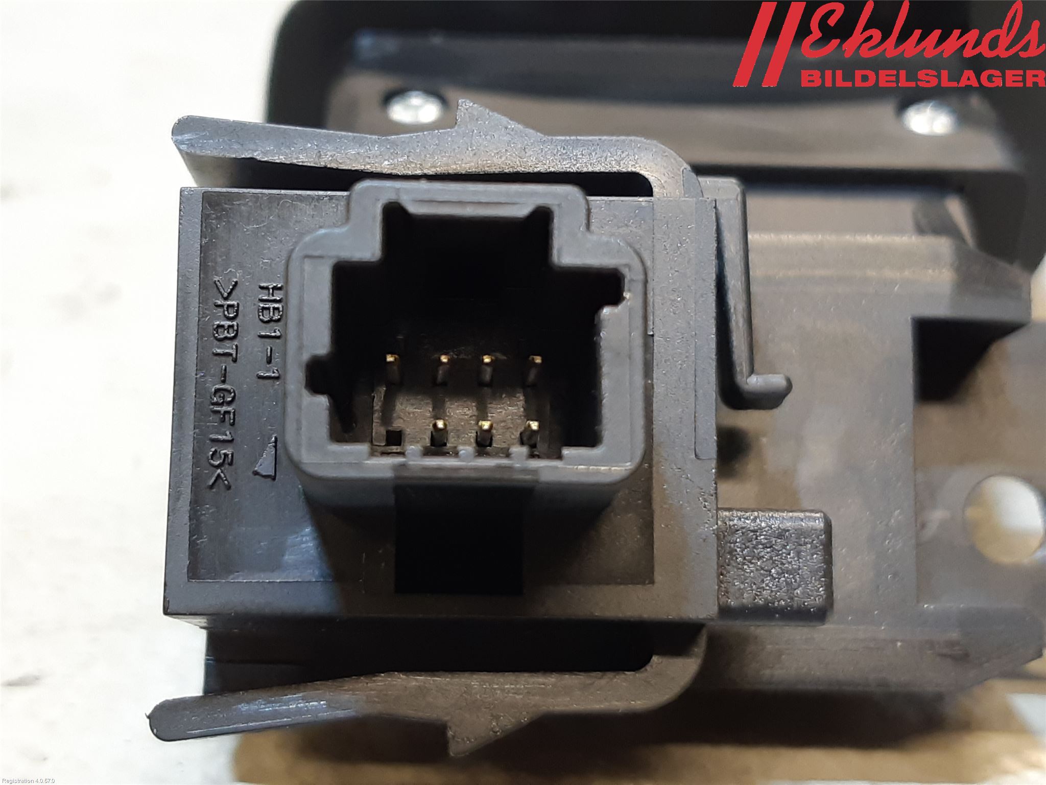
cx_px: 523
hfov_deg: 67.3
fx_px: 786
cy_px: 392
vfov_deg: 53.1
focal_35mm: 26
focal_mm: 3.93
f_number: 1.7
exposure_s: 1/50
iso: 125
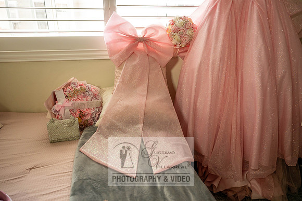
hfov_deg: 68.4
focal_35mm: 26
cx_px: 151
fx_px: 222
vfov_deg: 48.8
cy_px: 100
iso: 640
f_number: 2.8
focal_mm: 26.5
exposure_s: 1/250
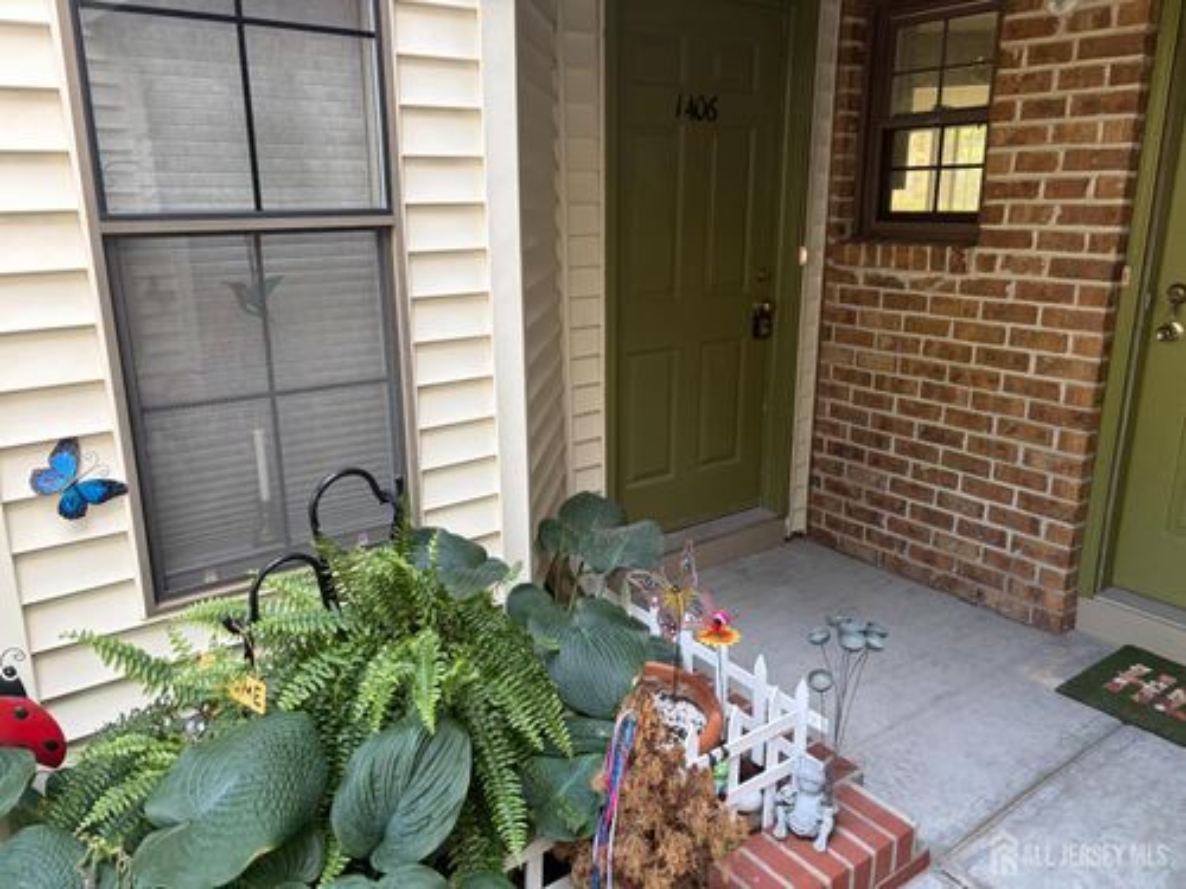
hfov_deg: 67.3
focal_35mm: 26
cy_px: 444
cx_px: 593
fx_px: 891
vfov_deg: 53.1
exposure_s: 1/80
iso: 125
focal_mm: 5.96
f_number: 1.6
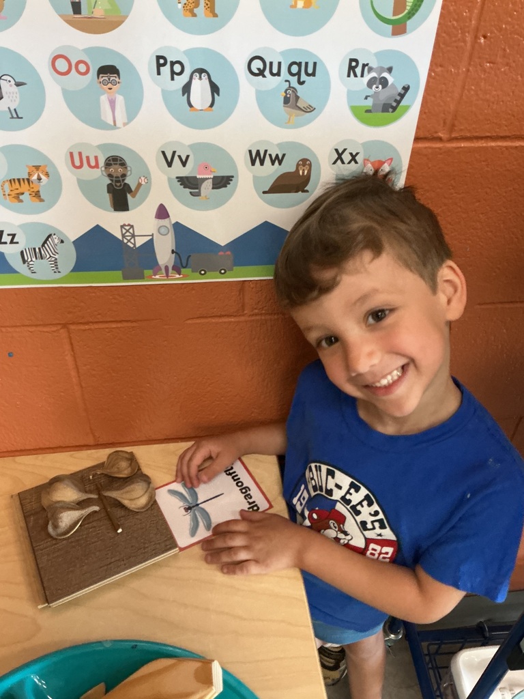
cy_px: 350
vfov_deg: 61.7
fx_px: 585
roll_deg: -2.9
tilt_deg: -39.7
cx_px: 262
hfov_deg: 48.2
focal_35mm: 29
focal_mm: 3
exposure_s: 1/40
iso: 320
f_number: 1.8
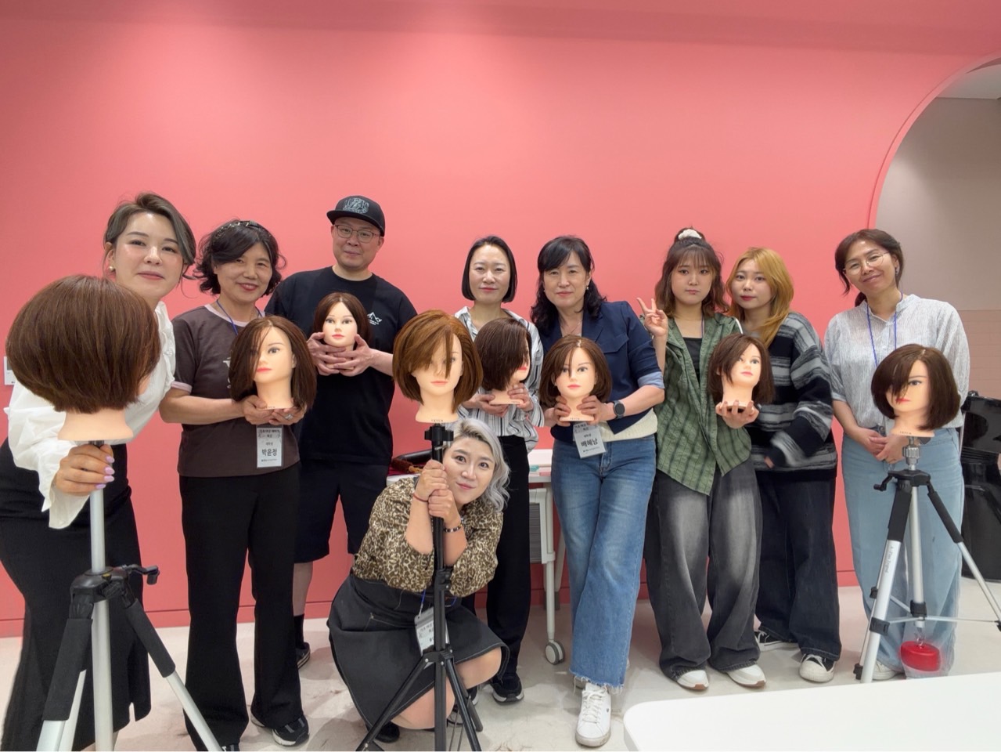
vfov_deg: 68.7
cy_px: 376
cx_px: 500
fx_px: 550
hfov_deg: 84.6
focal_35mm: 19
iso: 50
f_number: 1.9
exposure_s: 1/60
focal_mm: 2.71
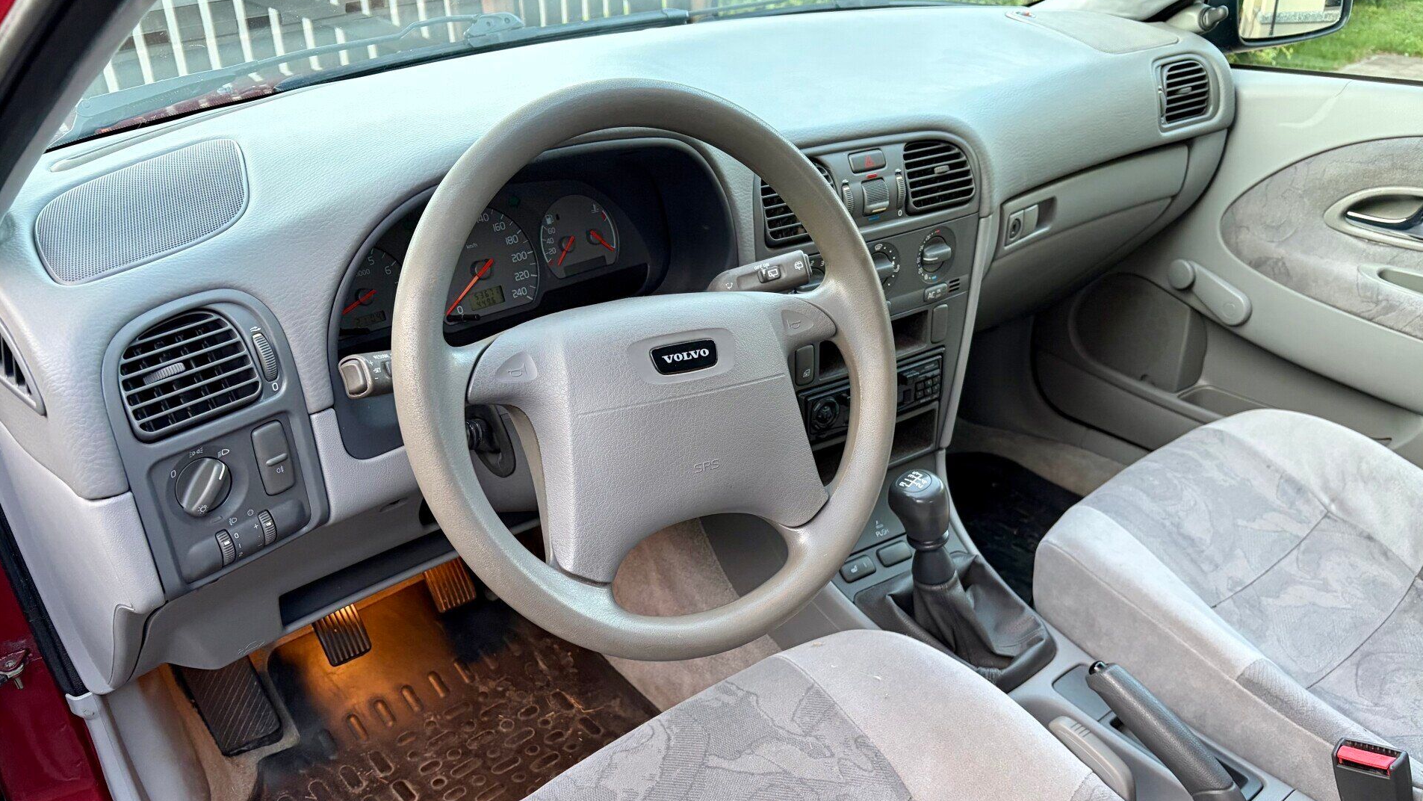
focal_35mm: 29
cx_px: 703
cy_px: 465
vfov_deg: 40.1
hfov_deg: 66.1
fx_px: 1094
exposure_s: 1/60
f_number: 1.6
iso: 200
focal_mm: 5.96
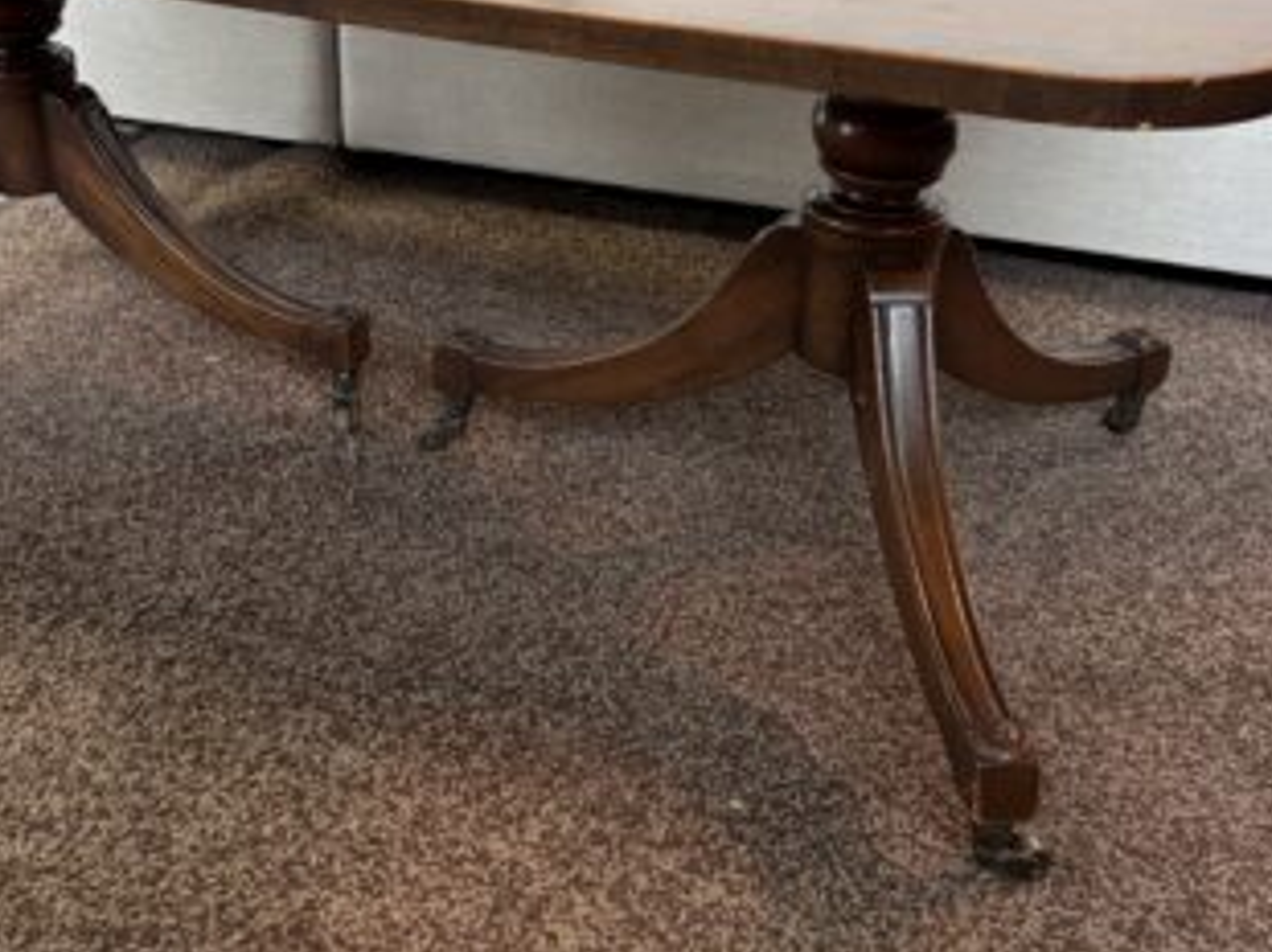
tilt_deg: -23.6
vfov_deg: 33.7
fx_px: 1542
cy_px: 252
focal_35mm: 42
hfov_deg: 44.4
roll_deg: -0.1
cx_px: 460
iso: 100
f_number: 1.6
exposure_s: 1/60
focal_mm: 5.96
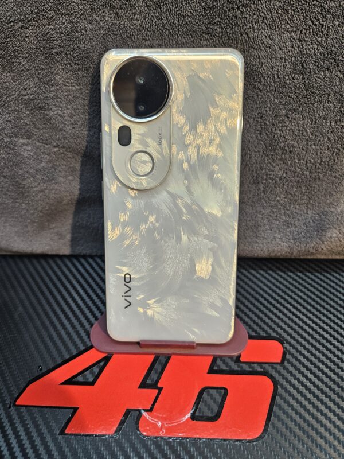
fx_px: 305
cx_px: 172
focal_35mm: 23
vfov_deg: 73.9
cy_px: 230
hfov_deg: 58.9
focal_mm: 5.4
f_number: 1.8
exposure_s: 1/100
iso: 160
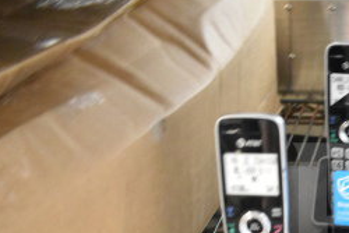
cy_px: 253
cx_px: 417
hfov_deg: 27.0
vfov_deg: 19.8
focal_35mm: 66
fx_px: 640
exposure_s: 1/30
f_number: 3.5
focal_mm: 18
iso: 7200
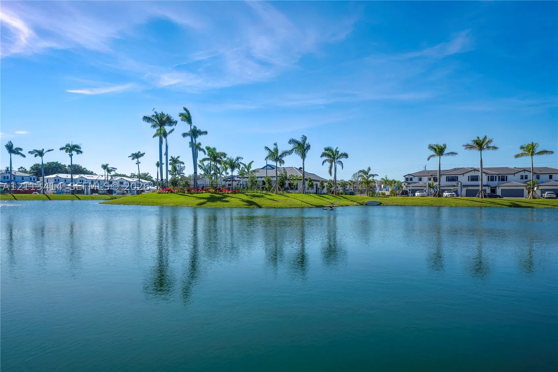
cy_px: 186
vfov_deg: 58.8
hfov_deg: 80.4
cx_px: 279
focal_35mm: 21
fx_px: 330
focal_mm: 21.3
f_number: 6.3
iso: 100
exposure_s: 1/2000
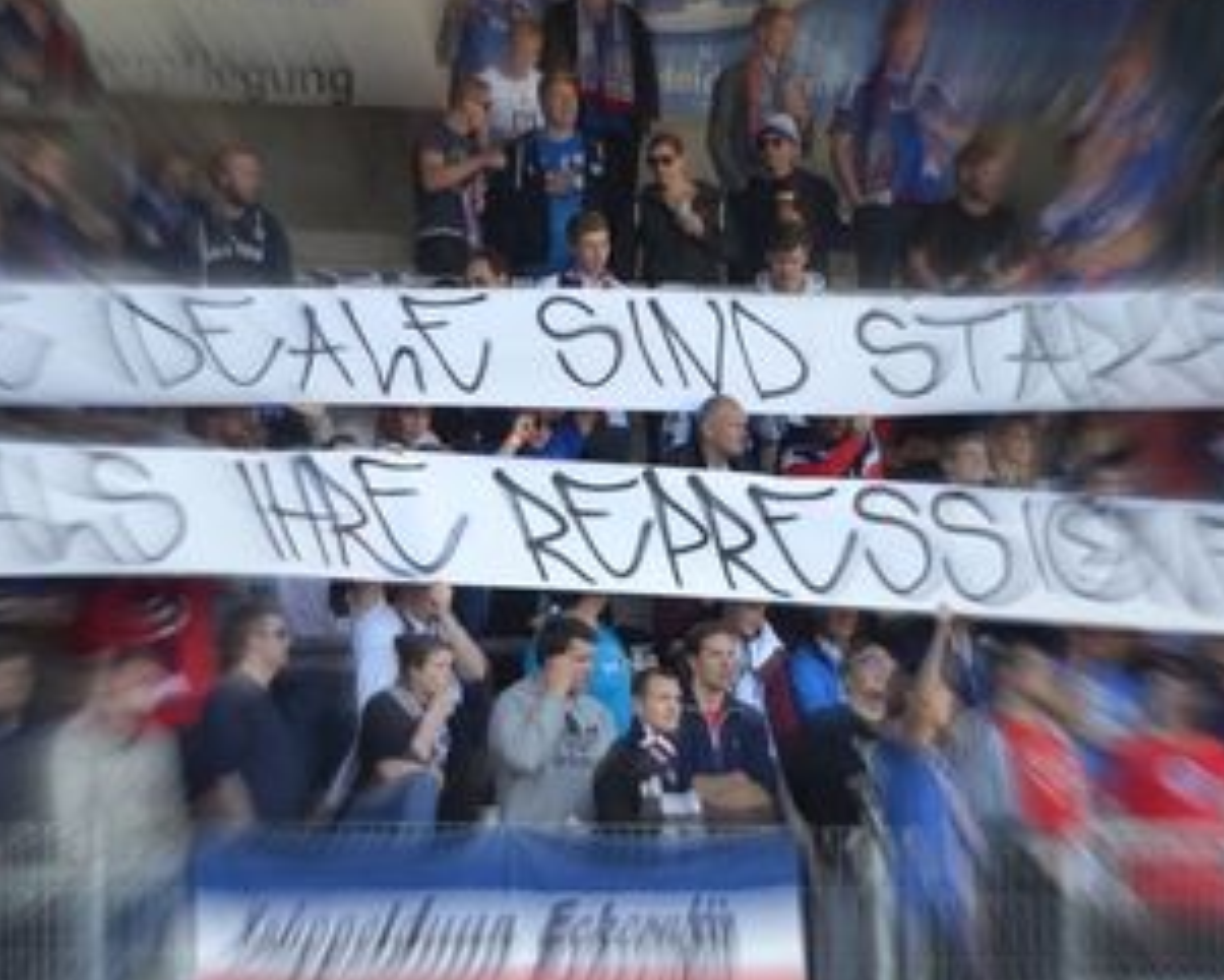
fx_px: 6740
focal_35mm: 186
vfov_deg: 8.3
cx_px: 683
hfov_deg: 10.4
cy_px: 384
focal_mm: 70
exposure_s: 1/800
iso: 640
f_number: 3.5
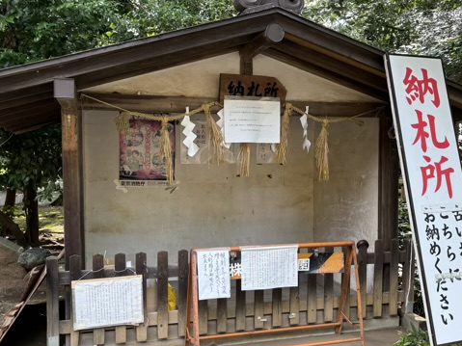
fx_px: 507
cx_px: 245
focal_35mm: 38
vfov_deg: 37.7
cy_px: 191
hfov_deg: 49.0
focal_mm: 5.96
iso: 40
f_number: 1.6
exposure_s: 1/121
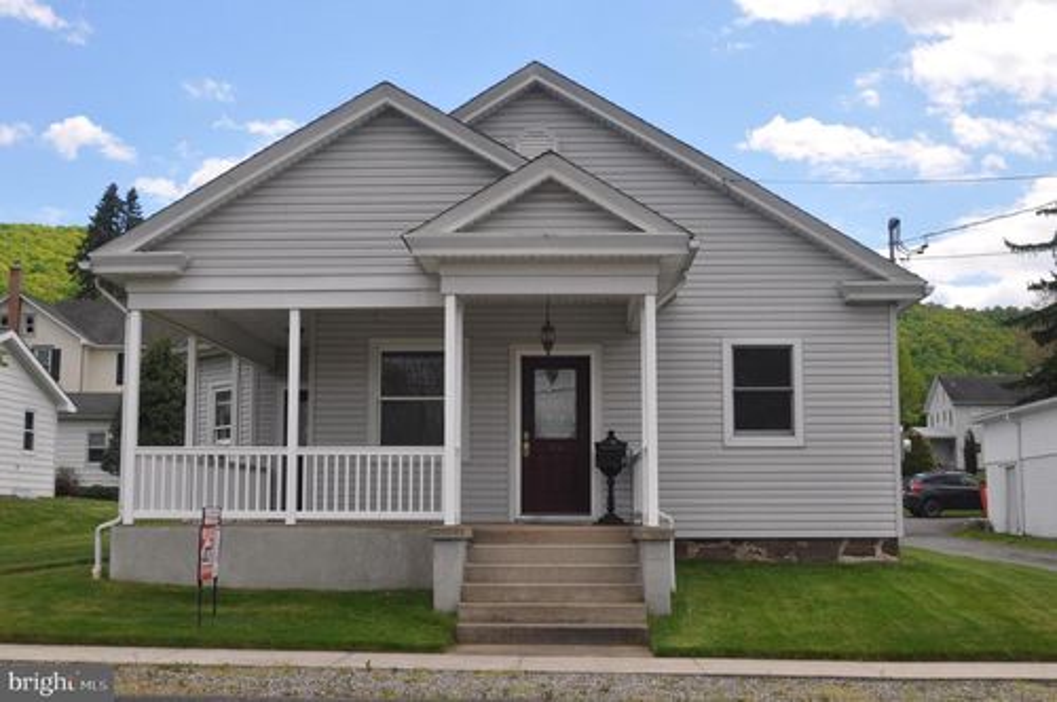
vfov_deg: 29.8
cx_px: 528
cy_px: 351
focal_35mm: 45
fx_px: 1320
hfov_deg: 43.7
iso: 200
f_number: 9
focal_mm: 30
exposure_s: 1/320
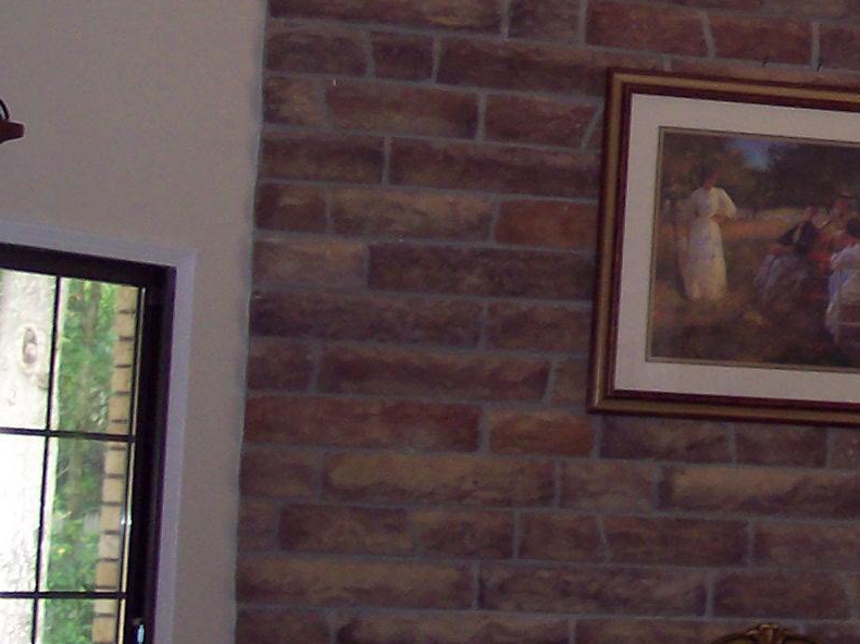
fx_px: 3078
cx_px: 1346
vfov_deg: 11.9
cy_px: 178
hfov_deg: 14.6
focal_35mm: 124
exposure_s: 1/30
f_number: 2.8
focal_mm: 8
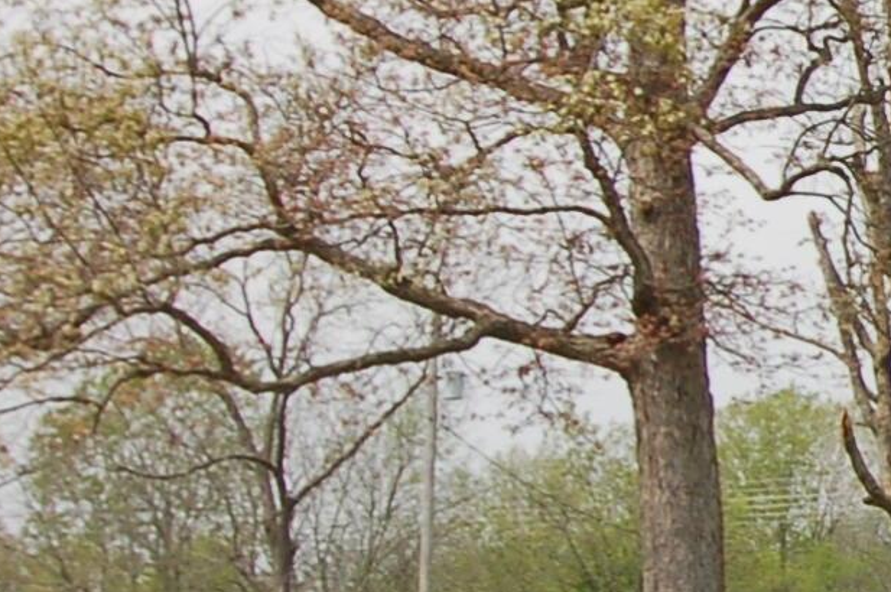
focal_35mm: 175
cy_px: 143
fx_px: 4327
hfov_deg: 10.4
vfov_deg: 7.8
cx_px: 1997
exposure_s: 1/320
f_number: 10
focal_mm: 24
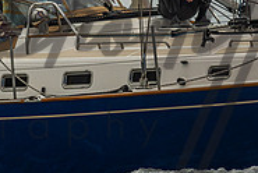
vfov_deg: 2.0
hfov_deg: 3.0
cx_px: 81
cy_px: 22
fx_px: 4860
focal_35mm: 677
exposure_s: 1/4000
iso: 400
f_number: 6.3
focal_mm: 200
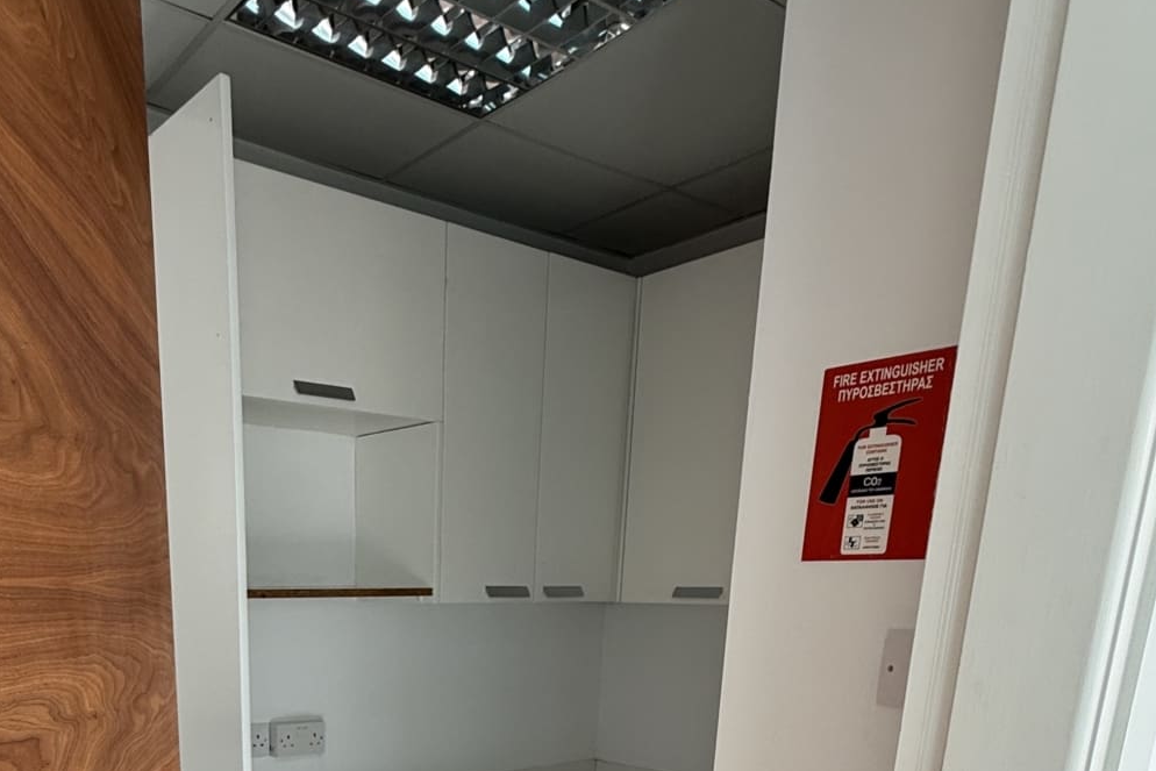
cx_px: 402
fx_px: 963
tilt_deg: -15.0
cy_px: 862
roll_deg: -1.9
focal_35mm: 30
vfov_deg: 36.4
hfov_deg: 60.7
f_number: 2.2
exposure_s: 1/99
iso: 64
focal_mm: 2.22
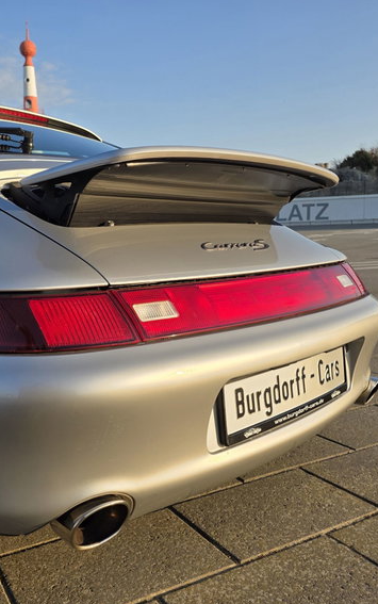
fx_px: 543
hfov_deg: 38.2
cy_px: 301
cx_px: 151
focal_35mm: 33
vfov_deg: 58.1
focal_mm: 6.3
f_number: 1.7
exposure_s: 1/4766
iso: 80
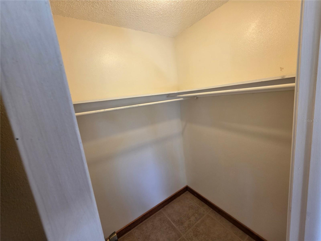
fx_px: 121
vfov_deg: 89.9
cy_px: 120
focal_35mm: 13
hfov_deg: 106.2
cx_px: 160
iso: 160
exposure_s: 1/120
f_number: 1.9
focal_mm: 2.2
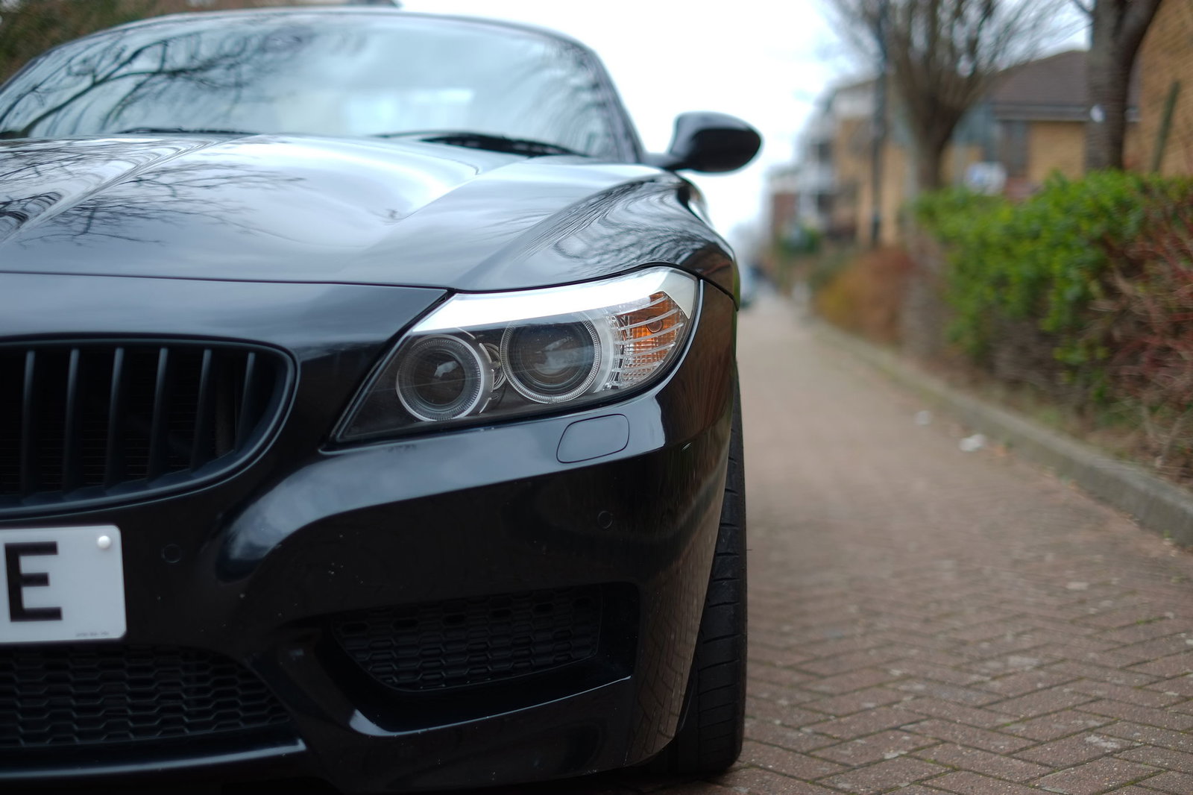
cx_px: 596
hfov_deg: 37.5
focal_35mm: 53
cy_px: 398
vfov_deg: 25.5
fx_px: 1756
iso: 100
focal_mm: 35
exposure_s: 1/1600
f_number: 1.4
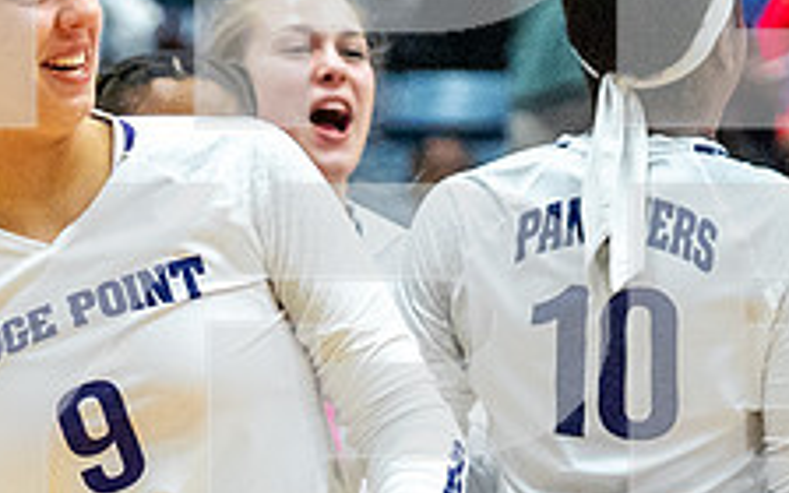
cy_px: 561
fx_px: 9676
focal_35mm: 450
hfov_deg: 4.7
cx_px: -36
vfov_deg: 2.9
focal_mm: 85
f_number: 2.8
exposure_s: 1/1250
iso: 2000
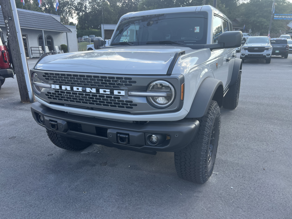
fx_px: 219
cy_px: 110
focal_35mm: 26
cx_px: 146
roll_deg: -1.1
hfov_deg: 67.3
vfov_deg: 53.1
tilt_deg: -17.9
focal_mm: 5.7
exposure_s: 1/658
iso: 50
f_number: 1.5
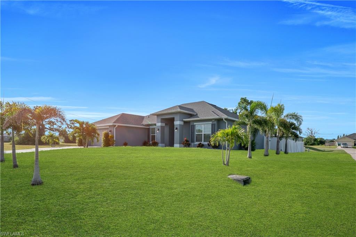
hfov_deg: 90.0
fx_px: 178
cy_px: 118
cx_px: 178
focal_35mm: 18
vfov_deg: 67.3
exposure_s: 1/400
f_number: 8
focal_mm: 12
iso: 100
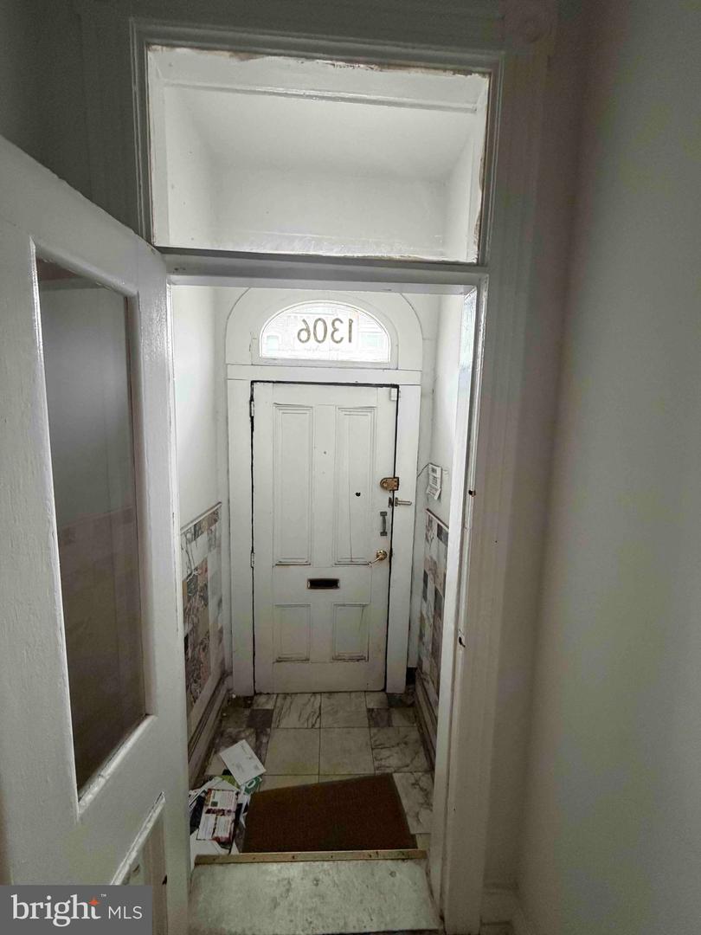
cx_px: 350
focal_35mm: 14
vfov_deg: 102.1
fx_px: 378
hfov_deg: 85.7
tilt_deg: -7.4
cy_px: 468
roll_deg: -1.0
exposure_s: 1/60
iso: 400
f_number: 2.2
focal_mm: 2.22
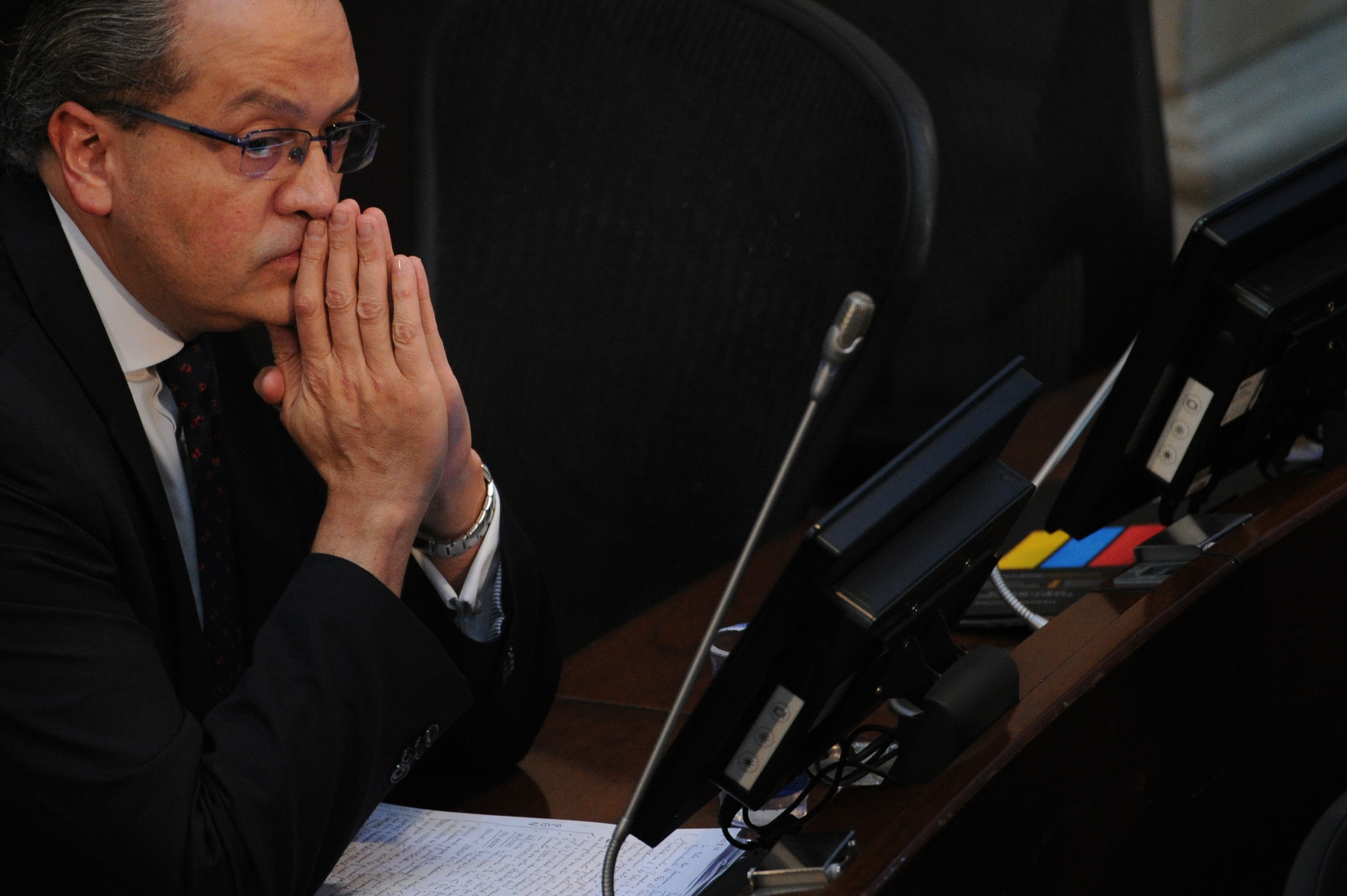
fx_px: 22809
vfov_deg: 2.3
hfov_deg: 3.4
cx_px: 553
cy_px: 334
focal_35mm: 610
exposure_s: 1/125
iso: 4000
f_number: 4
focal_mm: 400
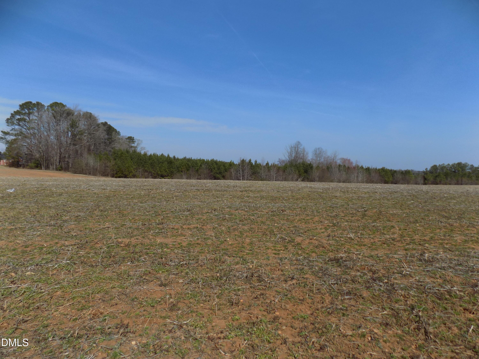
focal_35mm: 23
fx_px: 318
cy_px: 180
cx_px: 240
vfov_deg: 58.9
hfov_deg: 73.9
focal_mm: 4
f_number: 3.1
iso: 80
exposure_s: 1/1500
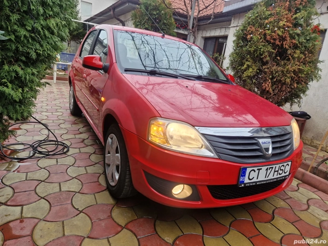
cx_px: 164
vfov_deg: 58.9
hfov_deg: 73.9
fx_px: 218
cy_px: 123
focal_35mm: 23
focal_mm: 5.4
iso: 50
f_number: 1.8
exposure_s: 1/180
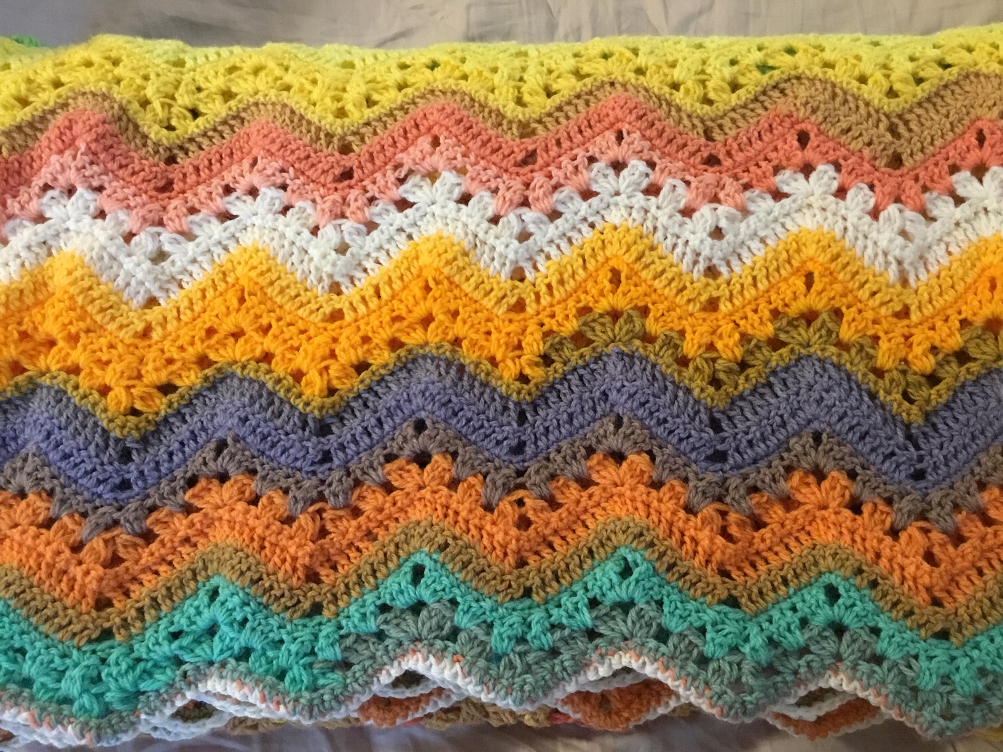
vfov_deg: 45.4
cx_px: 502
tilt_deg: -74.4
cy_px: 376
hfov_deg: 58.4
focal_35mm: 31
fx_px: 898
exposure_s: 1/17
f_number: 2.4
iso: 200
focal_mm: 3.3
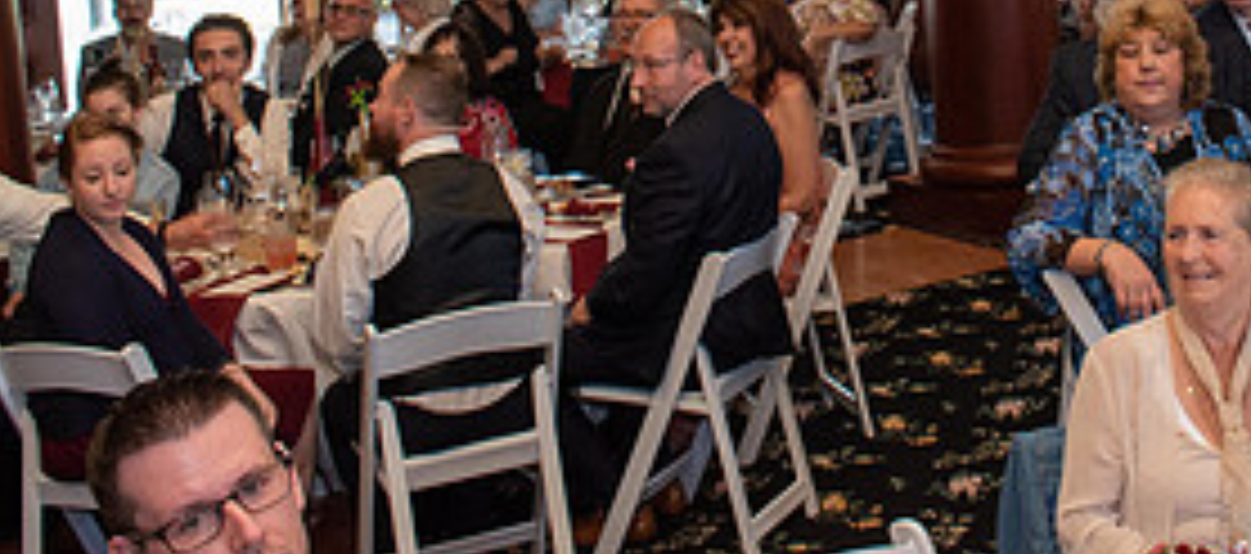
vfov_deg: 15.2
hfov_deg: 34.8
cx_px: 896
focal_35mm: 62
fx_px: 1960
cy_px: -195
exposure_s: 1/100
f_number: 5
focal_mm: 18
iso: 800
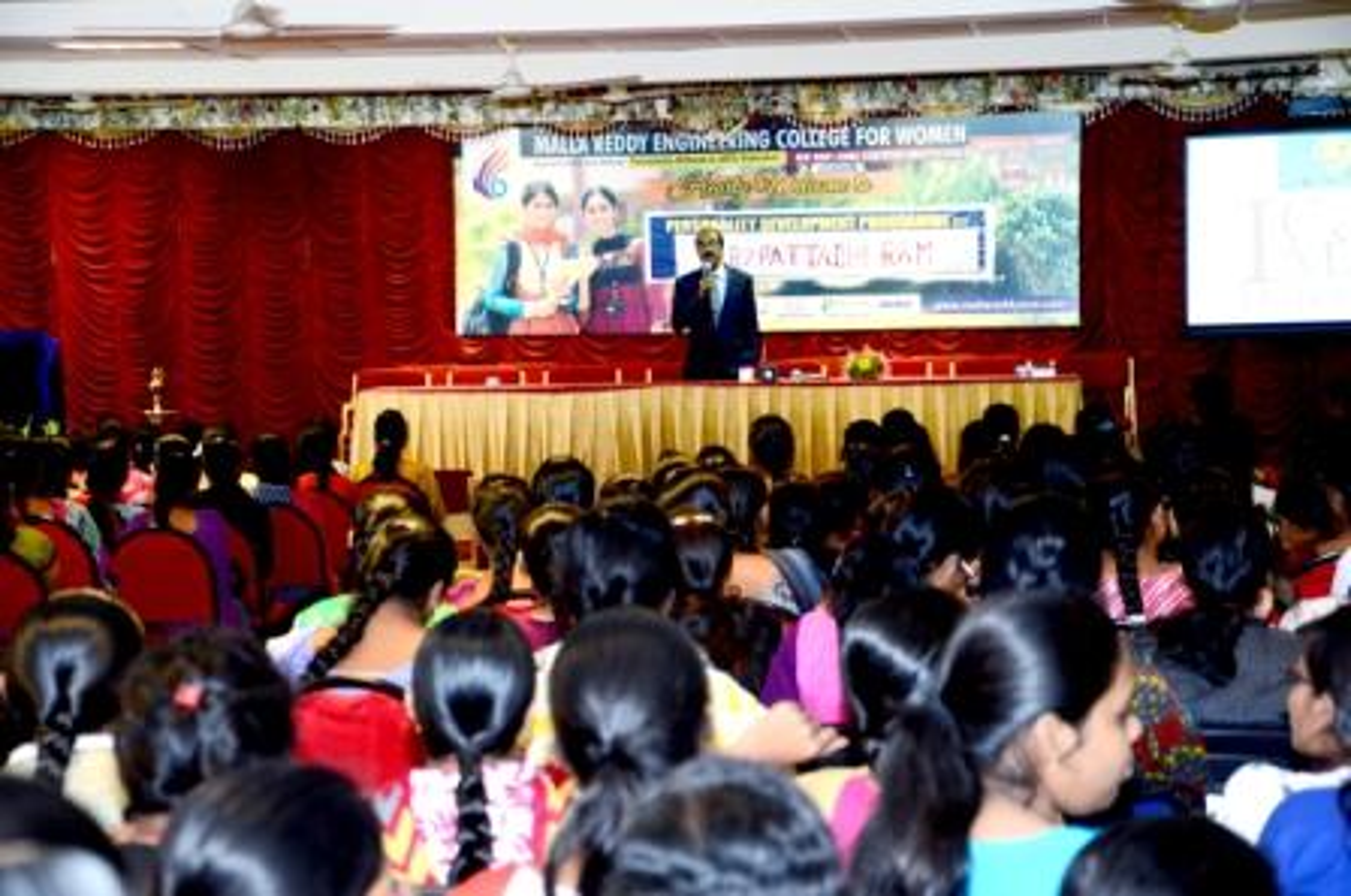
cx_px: 676
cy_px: 448
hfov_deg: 21.9
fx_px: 3484
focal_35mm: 93
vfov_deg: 14.6
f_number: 5.3
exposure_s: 1/25
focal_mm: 62
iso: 400
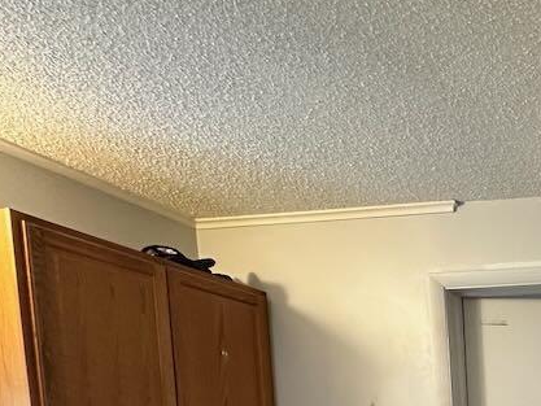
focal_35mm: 43
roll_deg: +0.4
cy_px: 553
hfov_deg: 31.2
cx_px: 741
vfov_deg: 27.1
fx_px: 672
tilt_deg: -5.6
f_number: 2.2
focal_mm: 2.22
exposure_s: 1/60
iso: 160
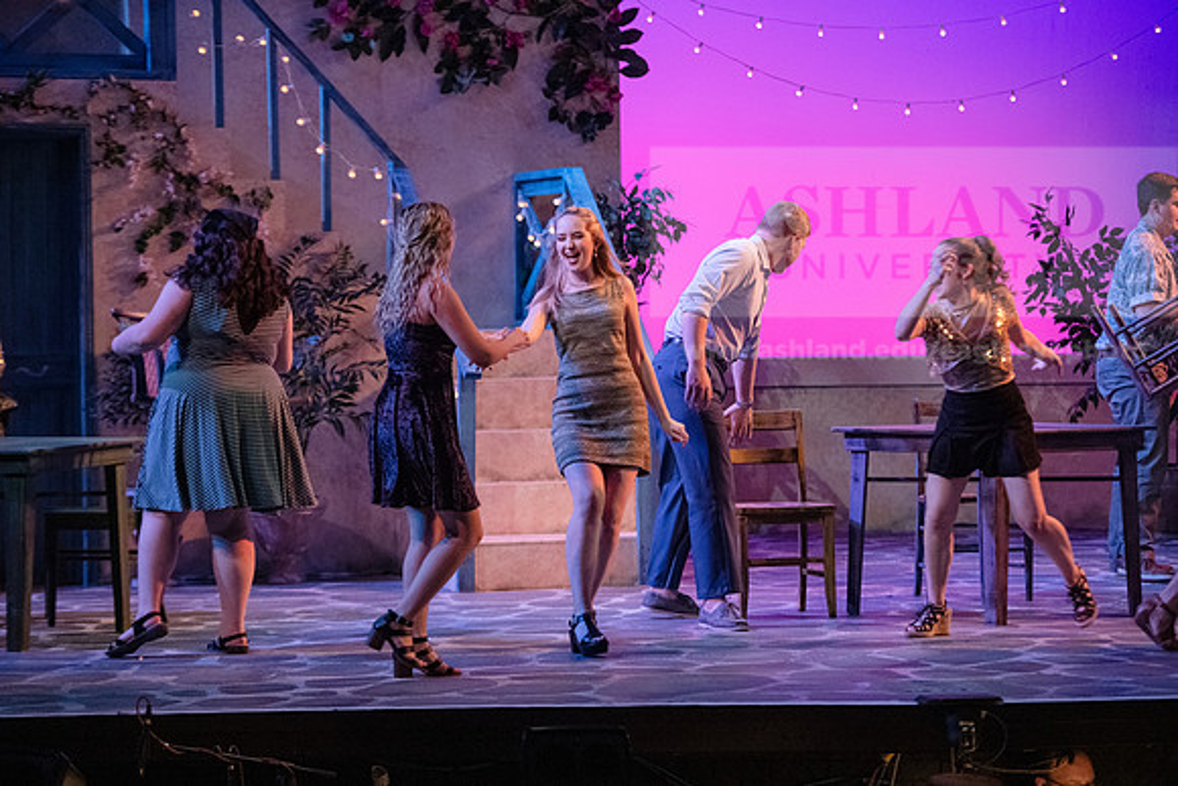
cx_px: 589
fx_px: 3993
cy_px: 393
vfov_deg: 11.2
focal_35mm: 122
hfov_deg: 16.8
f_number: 2.8
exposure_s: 1/320
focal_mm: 122
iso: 6400
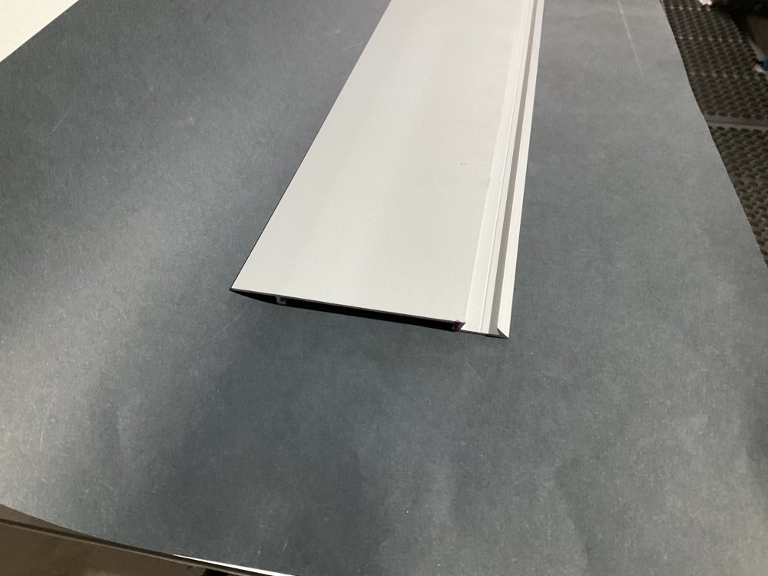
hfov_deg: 61.7
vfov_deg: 48.2
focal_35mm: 29
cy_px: 288
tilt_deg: -45.8
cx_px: 384
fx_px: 643
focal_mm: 3
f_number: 1.8
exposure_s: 1/50
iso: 100
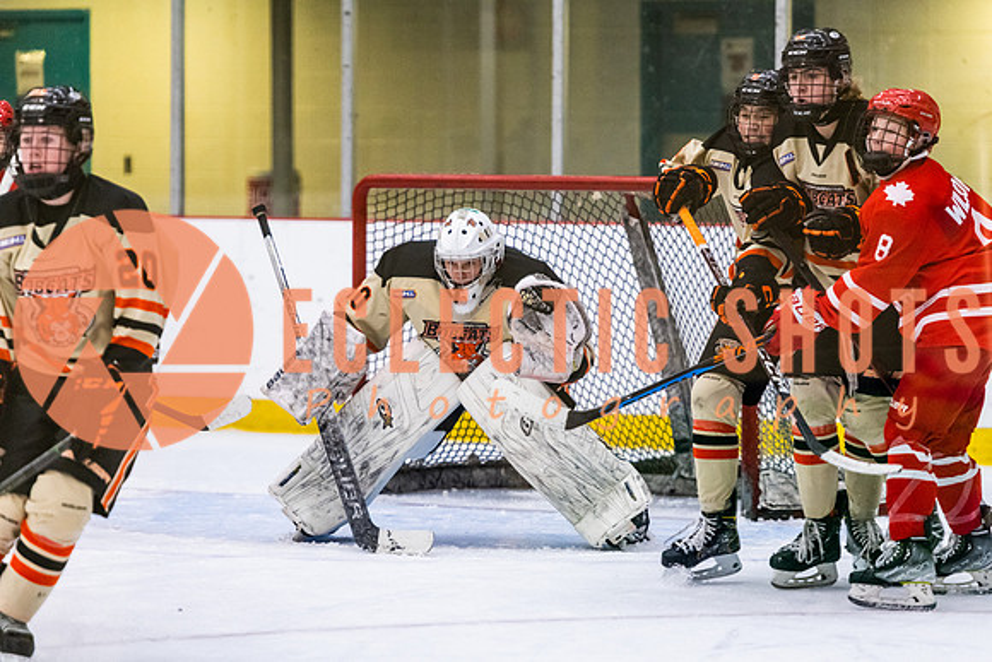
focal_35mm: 205
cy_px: 370
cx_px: 496
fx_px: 5658
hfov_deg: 10.0
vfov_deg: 6.7
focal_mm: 175
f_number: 3.2
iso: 3200
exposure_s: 1/640
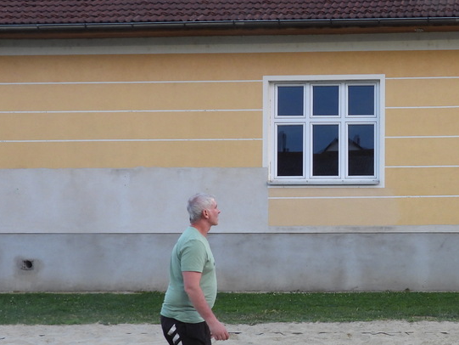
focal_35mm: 71
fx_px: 942
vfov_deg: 20.7
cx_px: 476
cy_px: 176
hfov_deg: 25.8
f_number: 3.2
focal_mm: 5.8
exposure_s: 1/50
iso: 100
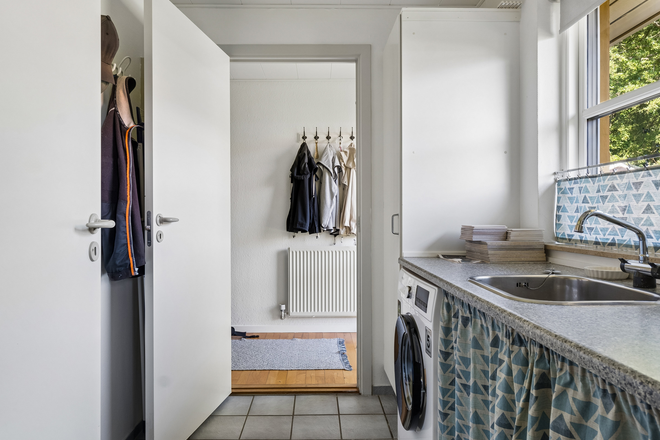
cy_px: 216
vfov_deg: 52.6
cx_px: 320
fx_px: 445
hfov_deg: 73.1
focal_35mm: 24
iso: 200
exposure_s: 1/2.5
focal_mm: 15.5
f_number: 8
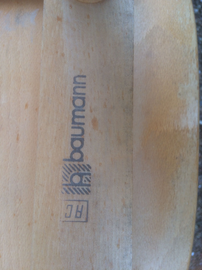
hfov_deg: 48.2
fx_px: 226
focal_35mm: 29
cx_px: 101
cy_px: 135
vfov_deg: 61.7
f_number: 2.2
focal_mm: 4.15
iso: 32
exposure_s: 1/50
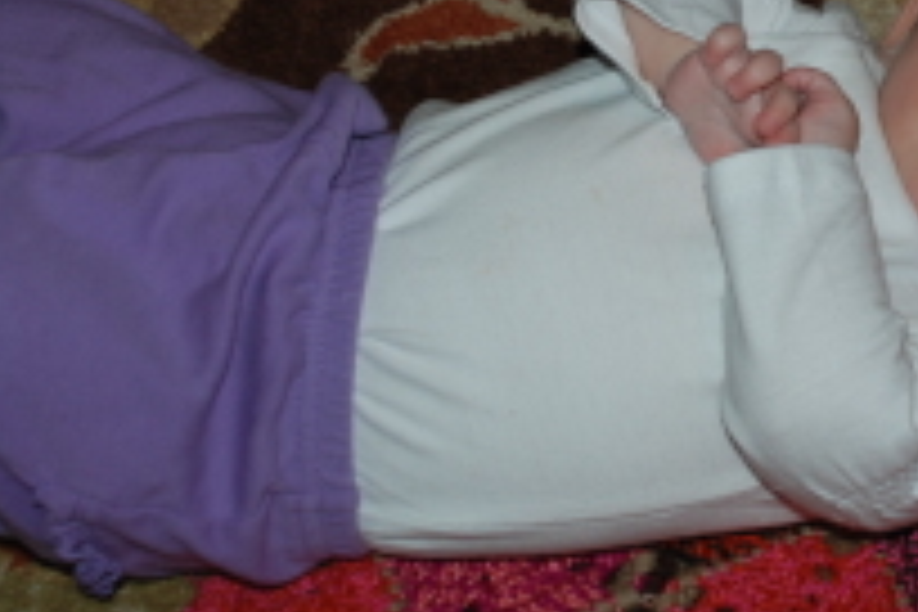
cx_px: 868
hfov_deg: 17.6
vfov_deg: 12.0
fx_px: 2907
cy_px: 104
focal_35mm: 114
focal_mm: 32
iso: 200
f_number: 4.2
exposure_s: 1/60
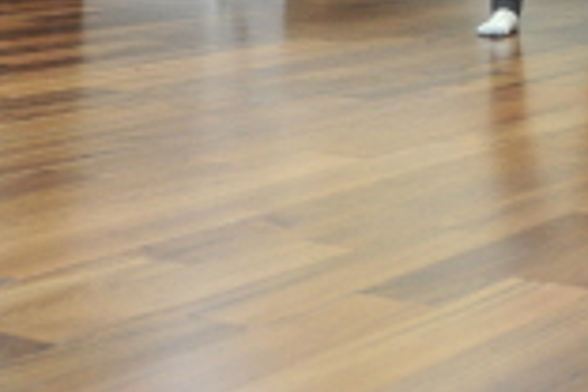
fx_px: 2009
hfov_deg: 16.6
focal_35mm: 123
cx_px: 415
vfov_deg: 10.4
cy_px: -349
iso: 1600
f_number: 2.8
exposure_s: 1/100
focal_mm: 32
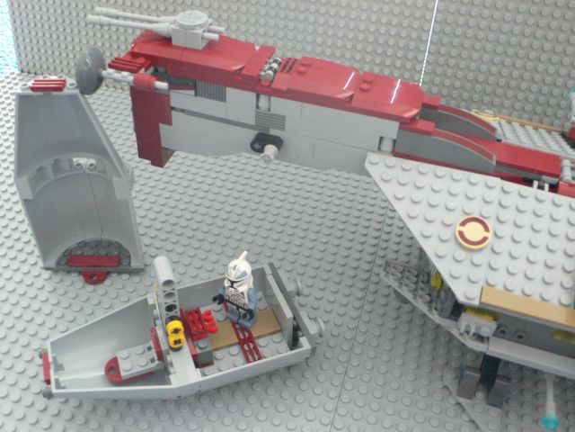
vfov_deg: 41.8
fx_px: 565
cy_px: 216
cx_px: 288
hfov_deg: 54.0
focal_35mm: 34
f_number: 2.8
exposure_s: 1/8
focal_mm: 6.3
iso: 200
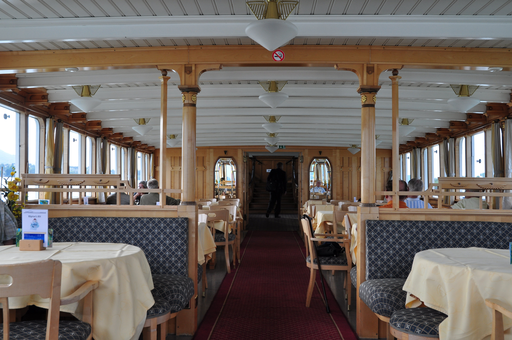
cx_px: 256
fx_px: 469
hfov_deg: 57.3
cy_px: 170
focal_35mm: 33
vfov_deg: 39.9
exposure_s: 1/40
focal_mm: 22
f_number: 8
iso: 200
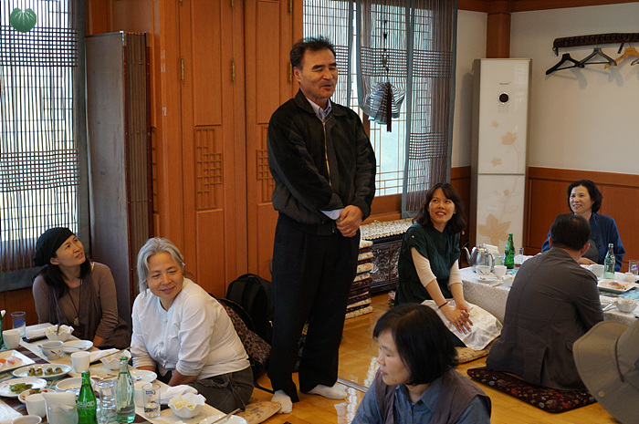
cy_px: 212
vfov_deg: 29.8
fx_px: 798
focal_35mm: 45
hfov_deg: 43.6
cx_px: 320
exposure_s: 1/160
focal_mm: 30
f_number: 4
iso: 1000
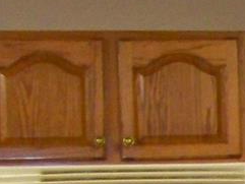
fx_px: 1551
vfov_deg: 6.5
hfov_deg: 8.4
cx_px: 552
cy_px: 423
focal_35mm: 219
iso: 200
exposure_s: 1/30
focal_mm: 5.85
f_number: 2.8
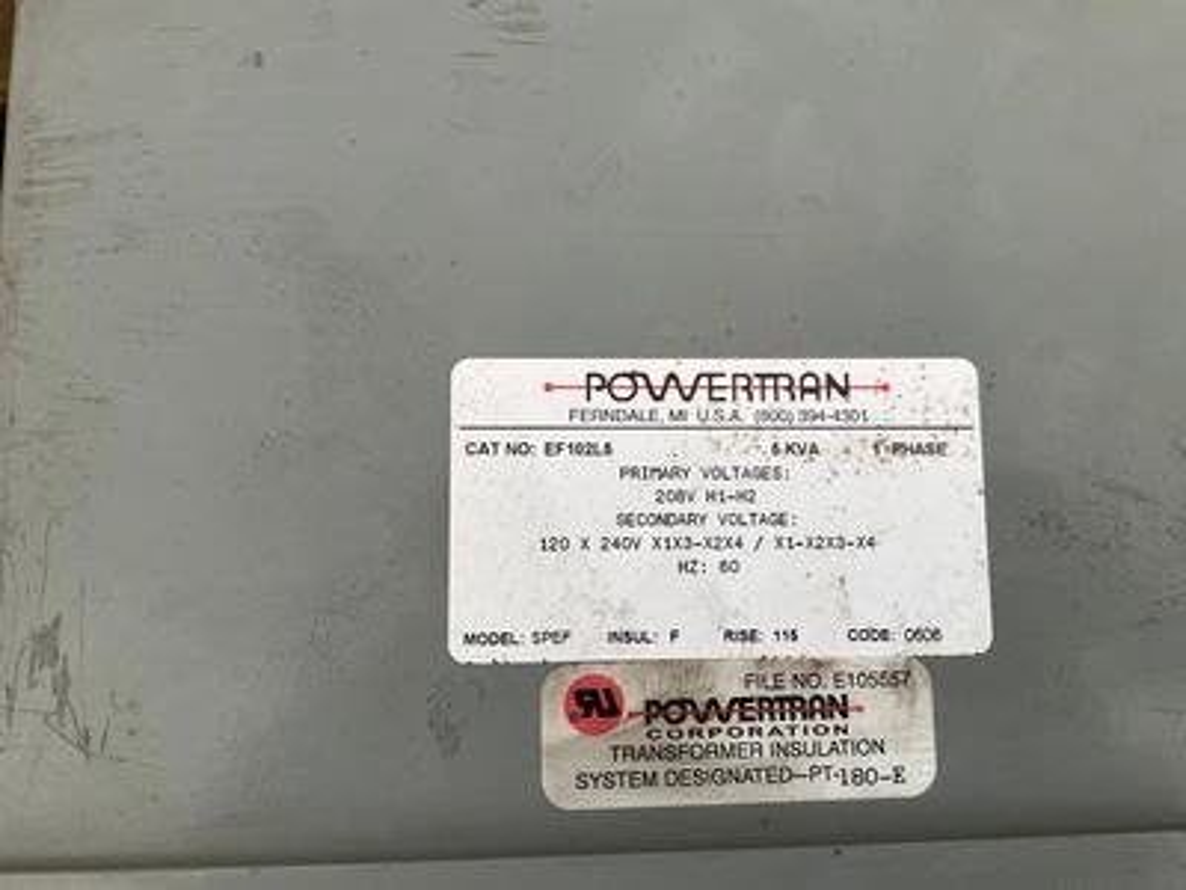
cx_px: 593
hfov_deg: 61.7
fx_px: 994
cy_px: 445
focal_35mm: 29
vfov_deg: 48.2
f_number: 1.8
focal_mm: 3
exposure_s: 1/114
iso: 64
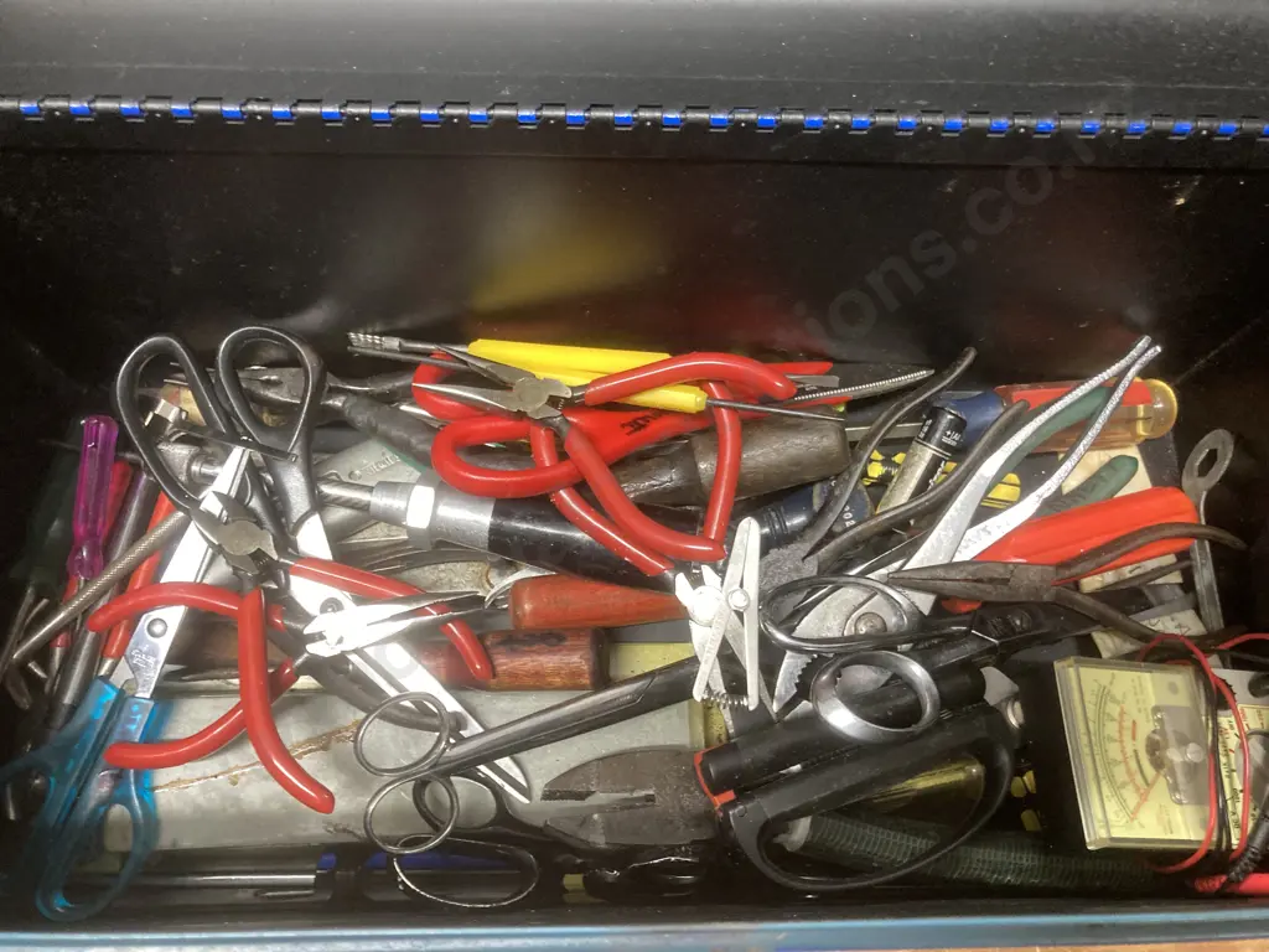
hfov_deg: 63.4
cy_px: 476
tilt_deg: -70.6
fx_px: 1026
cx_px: 634
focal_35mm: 28
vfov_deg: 49.7
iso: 320
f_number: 1.8
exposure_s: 1/33
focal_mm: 3.99
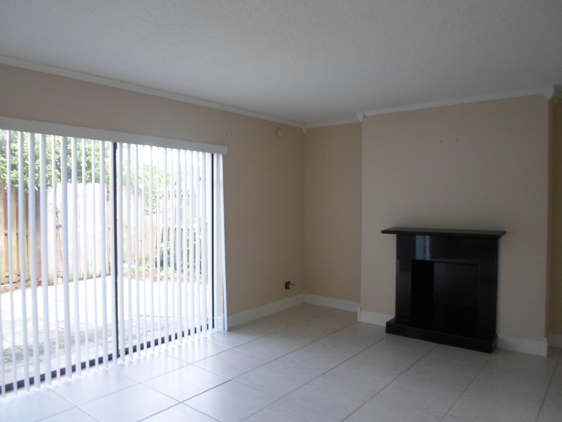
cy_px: 211
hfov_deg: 69.4
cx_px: 281
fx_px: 406
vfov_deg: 54.9
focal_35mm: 25
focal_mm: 4.5
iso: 100
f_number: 2.5
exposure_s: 1/30
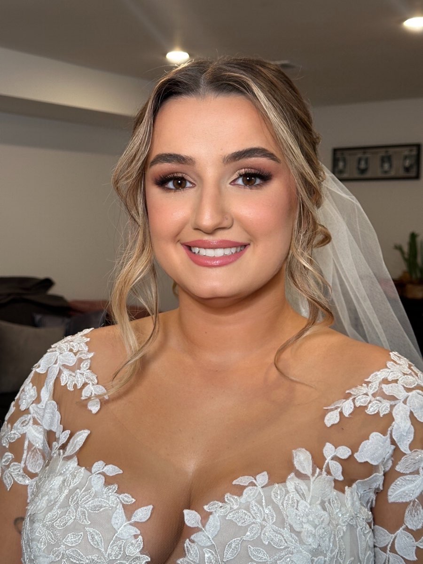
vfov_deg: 39.7
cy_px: 282
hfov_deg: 30.3
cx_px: 212
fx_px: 782
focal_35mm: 48
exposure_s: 1/60
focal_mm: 6.86
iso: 80
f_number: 1.78
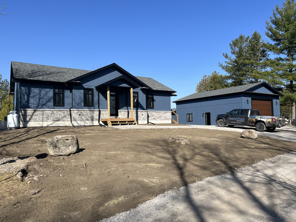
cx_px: 148
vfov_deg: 53.1
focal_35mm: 26
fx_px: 222
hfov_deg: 67.3
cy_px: 111
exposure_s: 1/3571
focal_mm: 5.7
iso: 50
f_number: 1.5
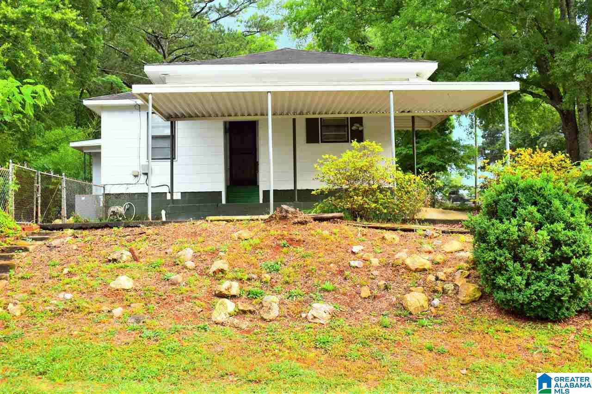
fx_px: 617
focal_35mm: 38
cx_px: 296
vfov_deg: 35.5
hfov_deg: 51.3
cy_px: 197
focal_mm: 25
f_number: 5.6
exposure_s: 1/250
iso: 250
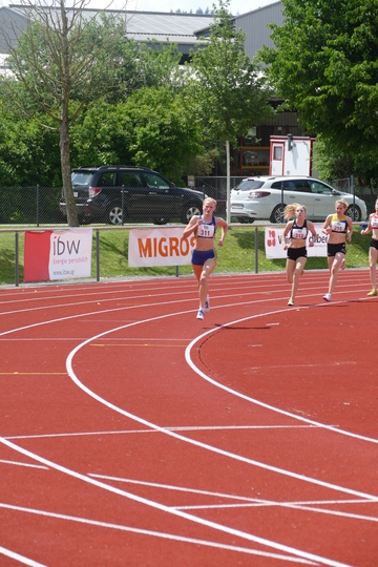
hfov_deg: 8.6
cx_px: 189
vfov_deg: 12.8
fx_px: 2520
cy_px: 284
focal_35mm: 160
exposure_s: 1/800
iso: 160
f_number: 3.9
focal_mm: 58.01
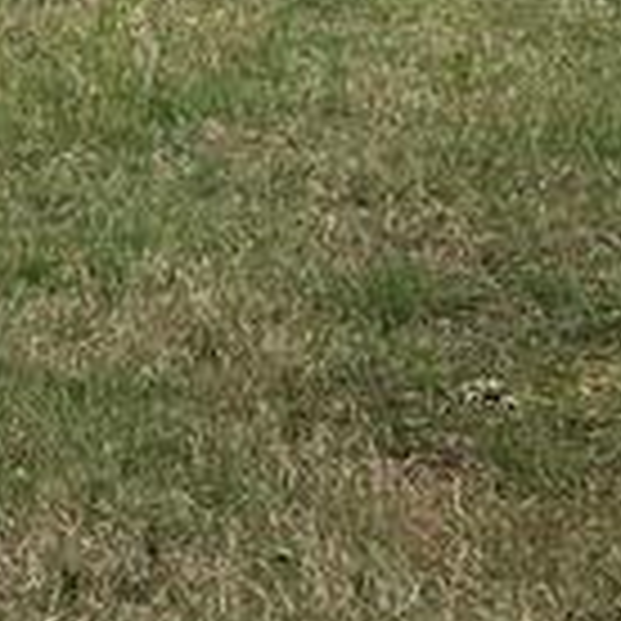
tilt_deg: -0.6
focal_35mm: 315
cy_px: -688
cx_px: -1575
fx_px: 6393
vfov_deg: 5.4
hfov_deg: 5.1
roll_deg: -1.8
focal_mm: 6.86
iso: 64
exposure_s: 1/785
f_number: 1.78
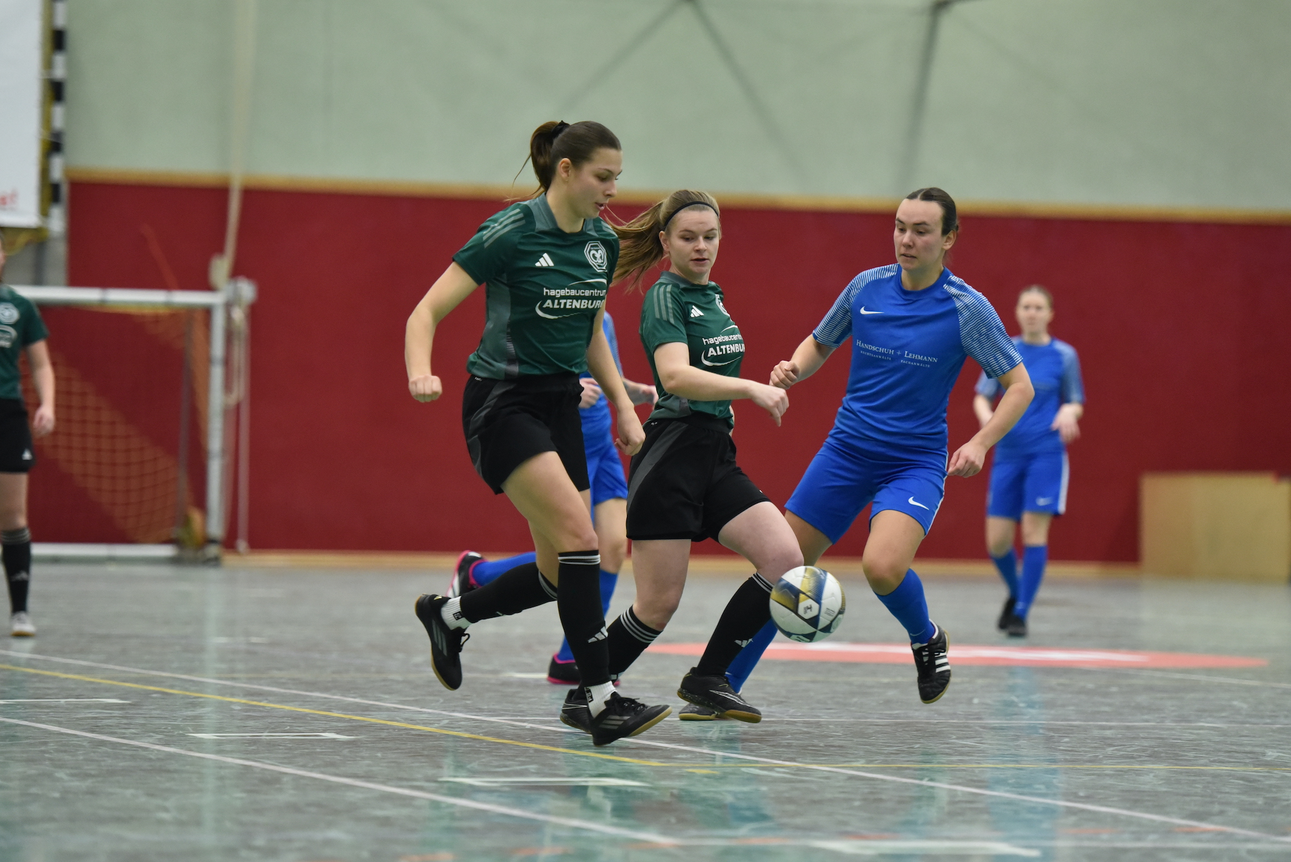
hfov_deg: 12.8
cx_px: 680
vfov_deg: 8.6
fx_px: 5739
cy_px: 432
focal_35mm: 160
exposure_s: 1/1000
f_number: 2.8
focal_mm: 150
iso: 4000
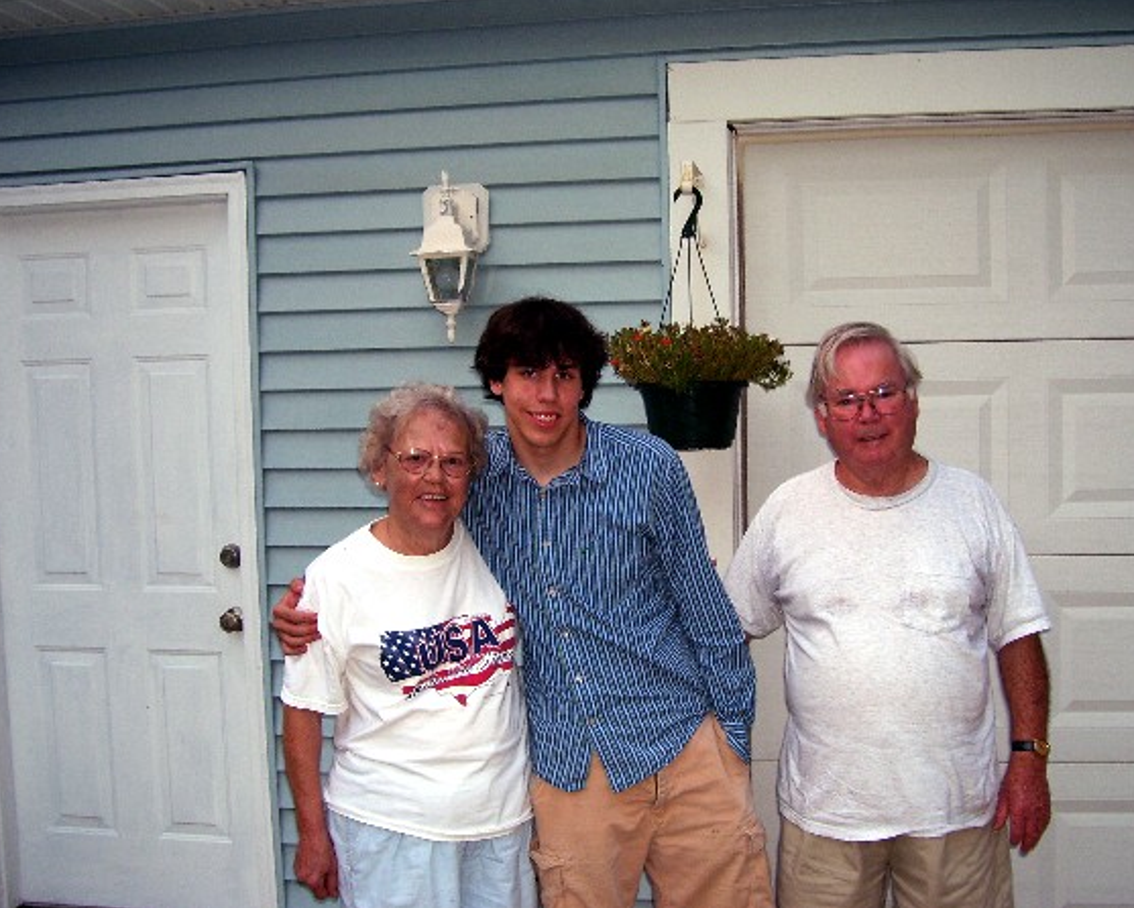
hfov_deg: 46.8
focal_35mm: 39
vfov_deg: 38.2
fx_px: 1309
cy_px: 453
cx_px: 580
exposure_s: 1/60
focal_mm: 6
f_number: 2.7
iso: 80
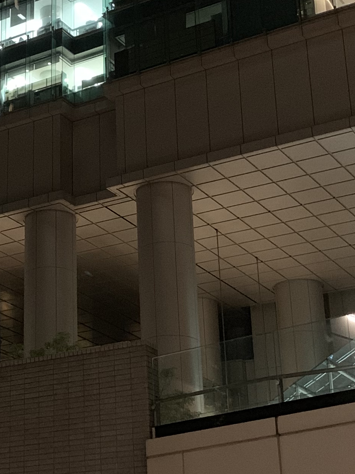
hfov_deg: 17.0
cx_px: -31
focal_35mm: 84
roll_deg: -1.6
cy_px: 186
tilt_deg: +24.2
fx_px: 1149
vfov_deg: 23.2
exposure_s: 1/20
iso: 800
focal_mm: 4.25
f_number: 1.8
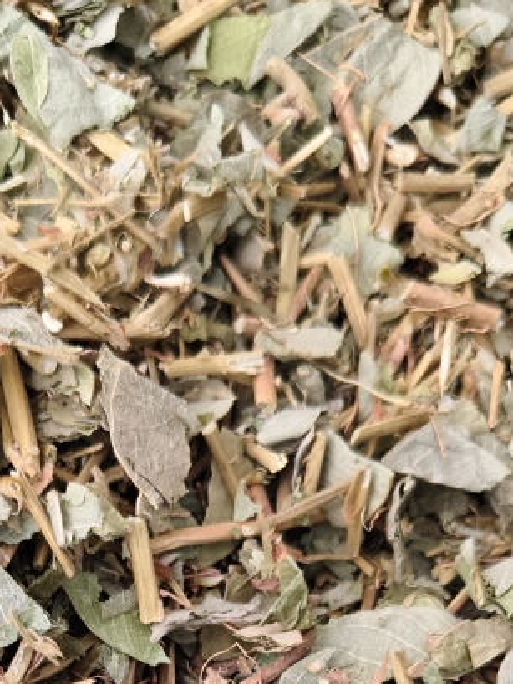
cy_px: 794
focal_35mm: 60
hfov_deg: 24.3
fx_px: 1185
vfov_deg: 28.5
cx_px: 162
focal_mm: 5.56
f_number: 1.88
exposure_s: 1/50
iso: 637
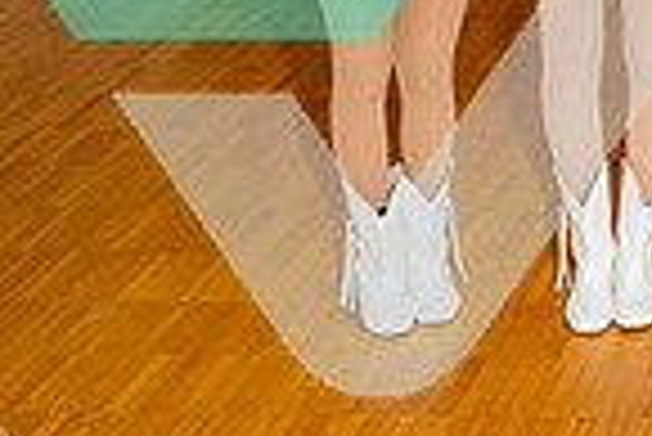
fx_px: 2502
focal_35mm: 138
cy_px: -405
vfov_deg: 9.4
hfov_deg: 13.4
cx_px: 1171
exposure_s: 1/250
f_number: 5.6
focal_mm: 32
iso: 500
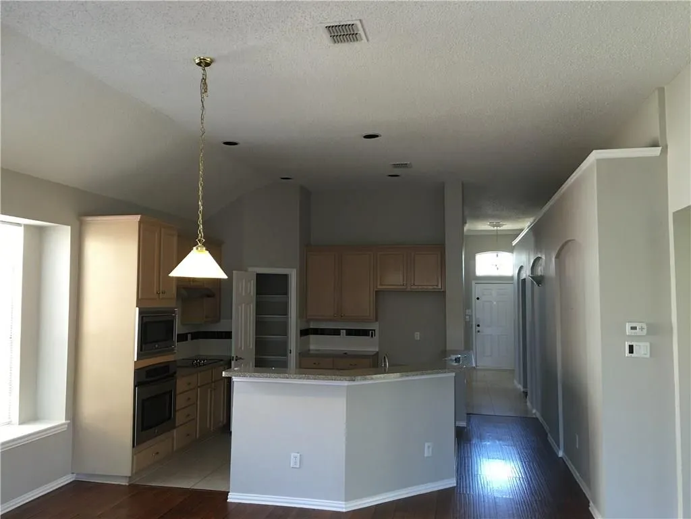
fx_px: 579
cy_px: 260
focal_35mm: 29
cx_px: 346
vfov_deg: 48.2
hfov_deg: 61.7
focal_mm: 4.15
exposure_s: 1/15
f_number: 2.2
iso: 50
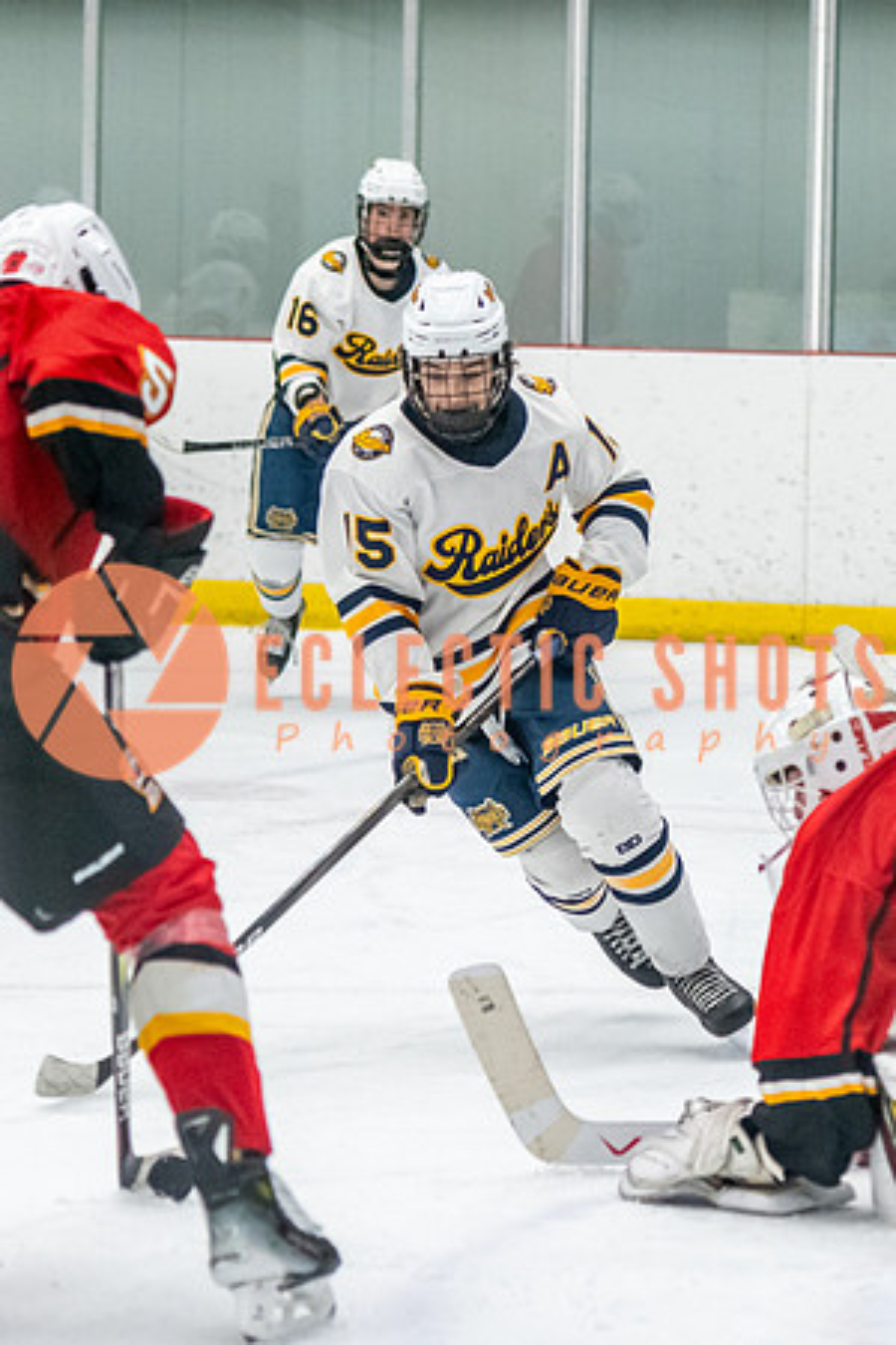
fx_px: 7147
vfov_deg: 10.7
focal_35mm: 191
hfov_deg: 7.2
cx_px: 365
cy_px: 837
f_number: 2.8
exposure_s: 1/800
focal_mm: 82
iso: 3200
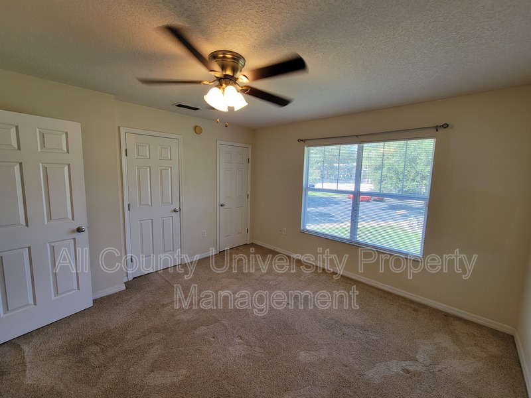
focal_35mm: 13
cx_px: 266
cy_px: 199
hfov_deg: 106.2
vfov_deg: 89.9
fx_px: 199
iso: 50
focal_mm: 2.2
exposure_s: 1/60
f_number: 2.2
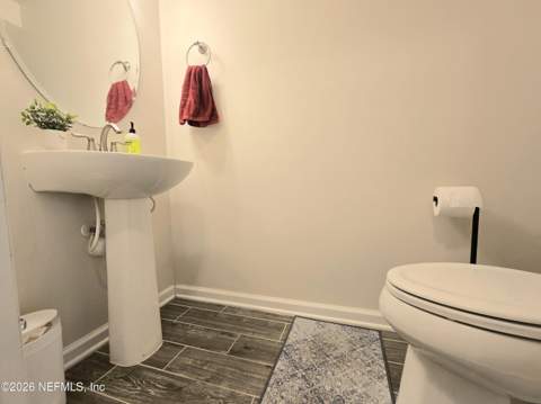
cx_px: 270
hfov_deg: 106.2
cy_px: 202
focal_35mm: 13
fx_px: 203
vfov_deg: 89.8
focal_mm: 2.2
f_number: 2.2
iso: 160
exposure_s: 1/60.2
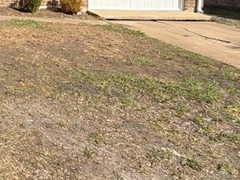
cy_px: -19
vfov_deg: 28.1
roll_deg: -0.6
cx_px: -72
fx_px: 326
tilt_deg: -2.1
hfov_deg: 31.3
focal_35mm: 47
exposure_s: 1/770
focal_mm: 2.22
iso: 25
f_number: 2.2
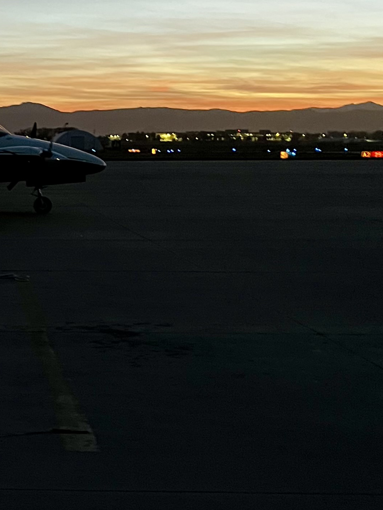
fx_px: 1092
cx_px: -76
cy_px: 236
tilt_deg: -4.9
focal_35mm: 74
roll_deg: +0.1
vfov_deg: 26.3
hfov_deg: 18.8
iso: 640
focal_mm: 5.1
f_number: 1.6
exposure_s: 1/30
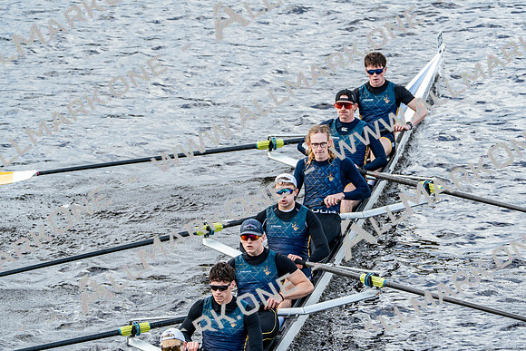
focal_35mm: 365
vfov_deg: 3.8
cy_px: 176
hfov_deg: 5.6
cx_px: 263
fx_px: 5334
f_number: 6.3
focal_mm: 365
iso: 1000
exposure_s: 1/1250
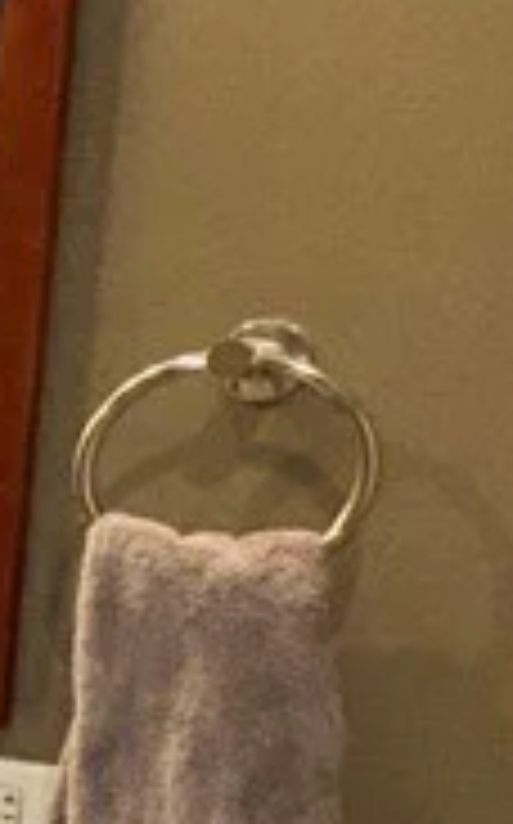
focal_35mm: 83
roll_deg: -0.6
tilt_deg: -8.5
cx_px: -1094
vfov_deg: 24.6
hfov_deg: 10.4
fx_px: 1861
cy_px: 657
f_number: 2.2
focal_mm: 2.22
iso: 64
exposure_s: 1/122
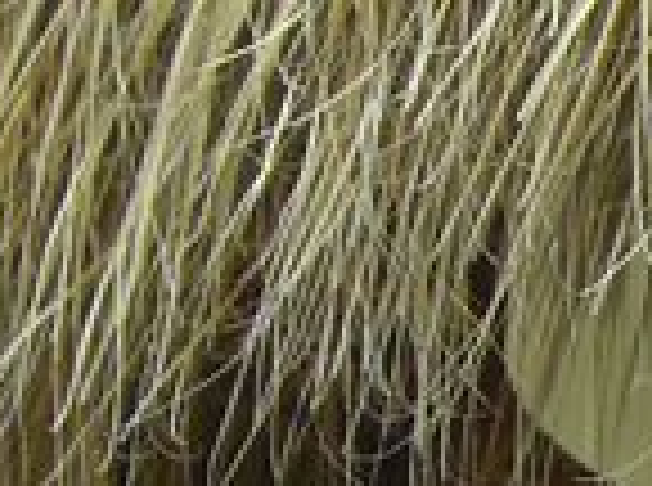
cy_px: 860
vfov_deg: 5.4
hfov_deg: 7.0
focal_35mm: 269
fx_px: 5054
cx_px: 1497
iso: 64
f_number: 2.7
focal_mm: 6.2
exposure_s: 1/400
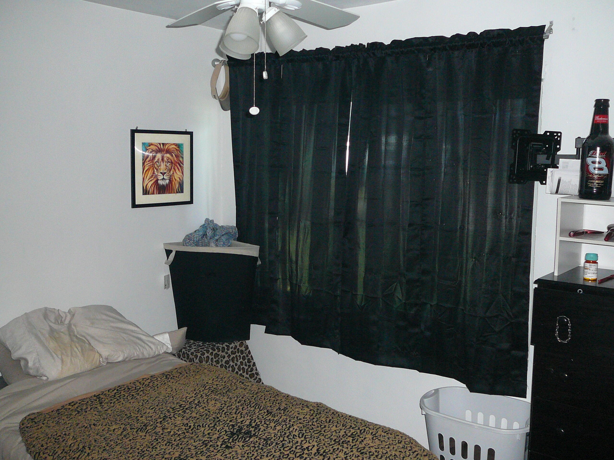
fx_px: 621
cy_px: 230
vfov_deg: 40.7
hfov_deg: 52.6
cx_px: 307
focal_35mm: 35
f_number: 2.8
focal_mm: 5.2
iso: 200
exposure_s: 1/30
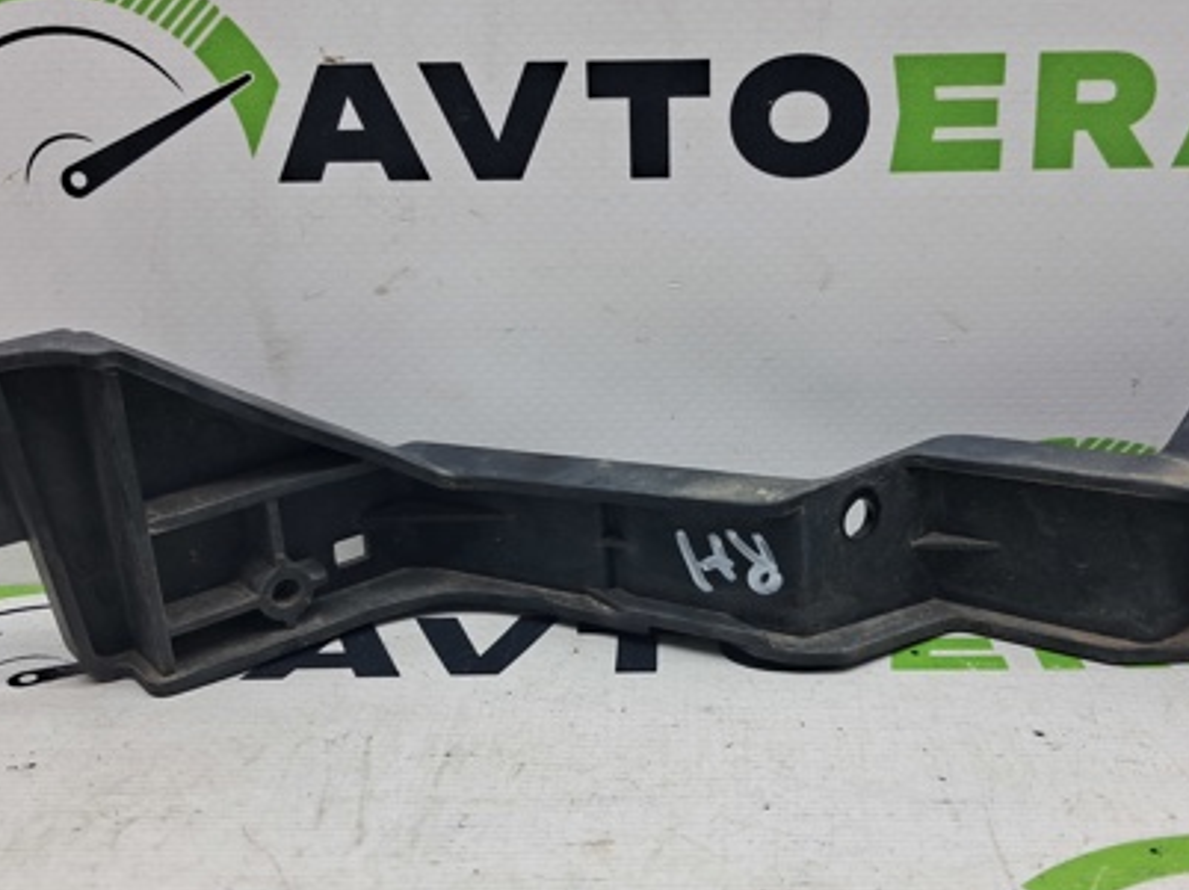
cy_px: 442
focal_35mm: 43
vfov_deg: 33.6
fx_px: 1476
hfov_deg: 43.8
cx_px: 663
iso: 50
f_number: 1.8
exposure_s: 1/100
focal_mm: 4
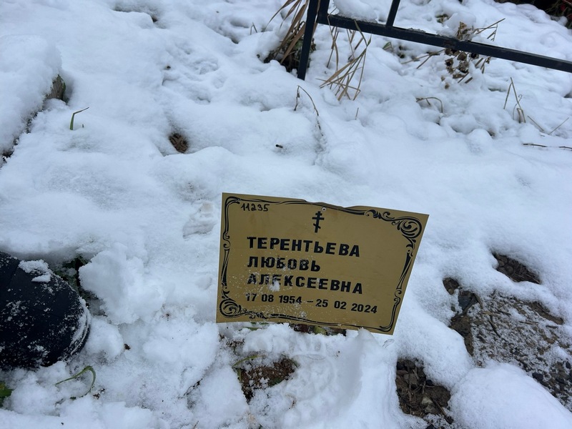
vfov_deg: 53.1
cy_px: 214
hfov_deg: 67.3
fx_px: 430
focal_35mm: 26
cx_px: 286
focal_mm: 5.7
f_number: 1.5
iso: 50
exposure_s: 1/1009
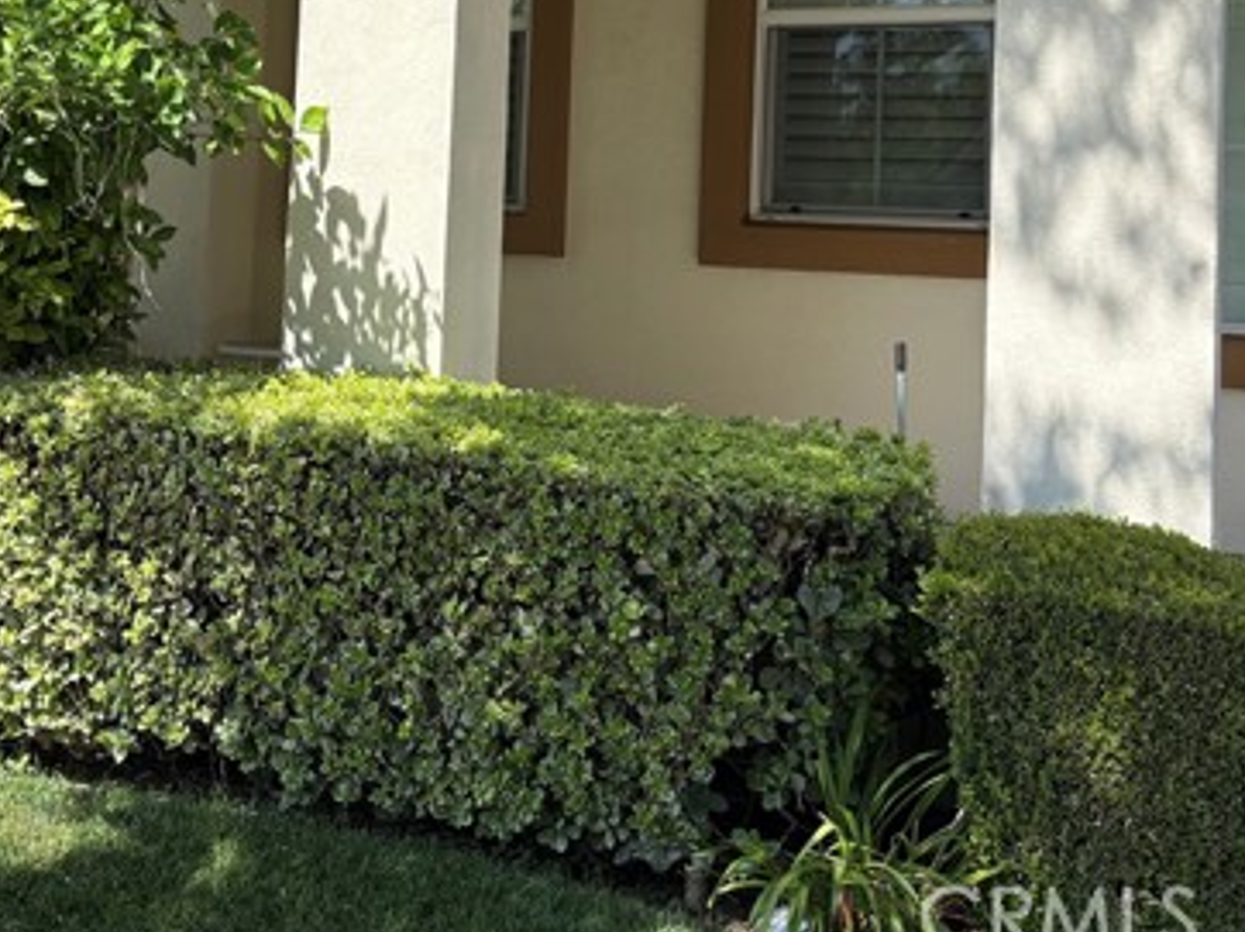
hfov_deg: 40.8
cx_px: 433
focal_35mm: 46
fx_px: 1653
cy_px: 141
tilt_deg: +4.5
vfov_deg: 30.4
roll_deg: -2.2
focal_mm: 5.96
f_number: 1.6
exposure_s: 1/1451
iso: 64
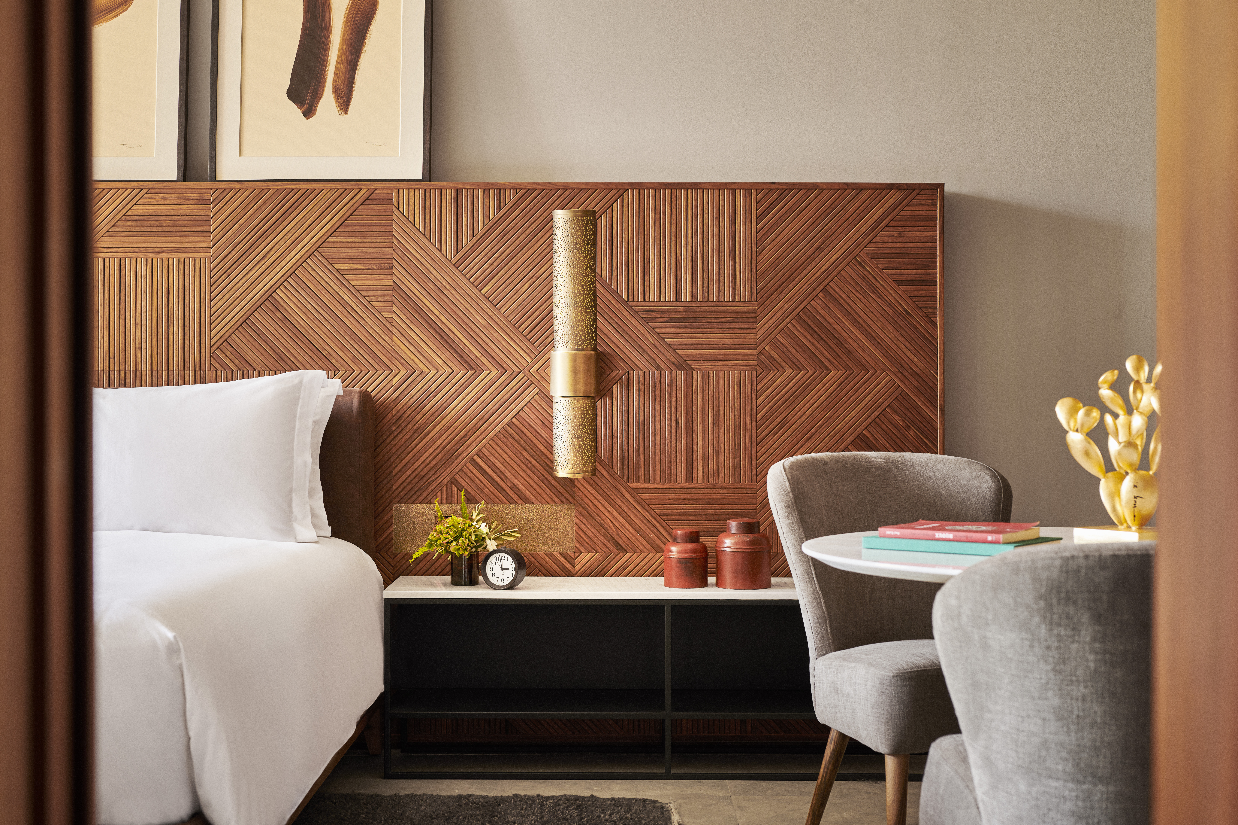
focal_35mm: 50
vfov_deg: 27.0
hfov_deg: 39.6
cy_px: 412
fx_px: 1719
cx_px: 619
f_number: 5.6
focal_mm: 50
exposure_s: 1/2.5
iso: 100
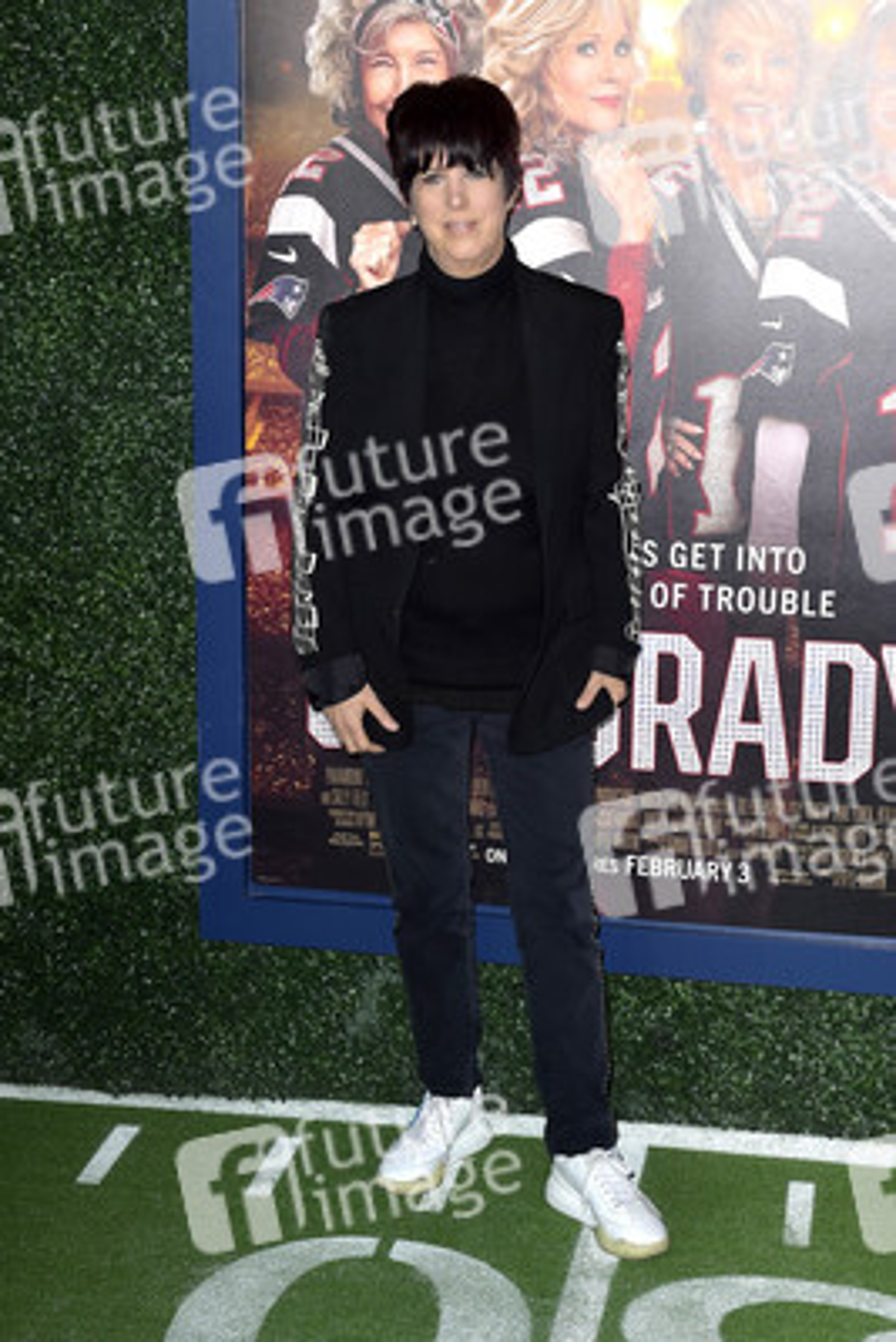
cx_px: 448
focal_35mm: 50
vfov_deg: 39.6
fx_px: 1865
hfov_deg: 27.0
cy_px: 671
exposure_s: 1/250
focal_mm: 50
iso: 400
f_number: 6.3
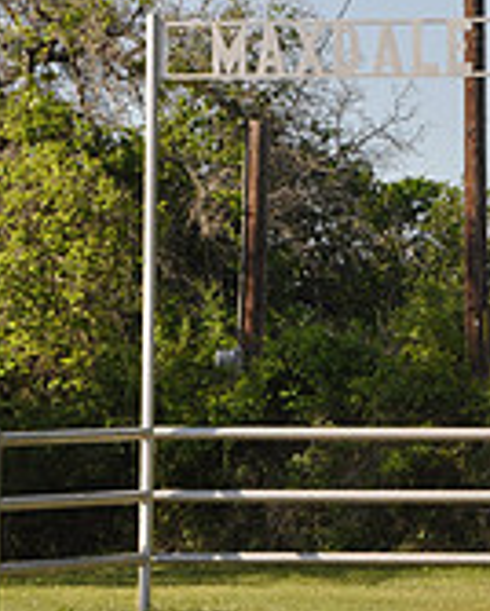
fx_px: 6170
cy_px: 93
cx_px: 483
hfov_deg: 4.5
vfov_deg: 5.7
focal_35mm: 341
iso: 200
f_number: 8
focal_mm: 70
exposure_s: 1/250
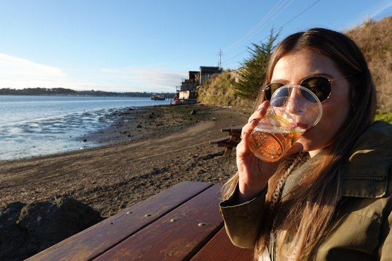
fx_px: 261
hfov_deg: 73.8
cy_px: 130
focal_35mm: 24
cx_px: 196
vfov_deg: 53.1
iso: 100
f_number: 4
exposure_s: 1/400
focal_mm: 9
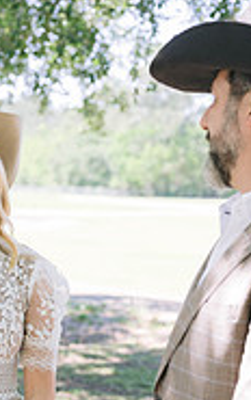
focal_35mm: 124
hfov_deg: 10.6
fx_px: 1354
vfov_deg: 16.6
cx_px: 102
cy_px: 339
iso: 400
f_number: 3.5
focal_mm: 50
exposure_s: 1/640
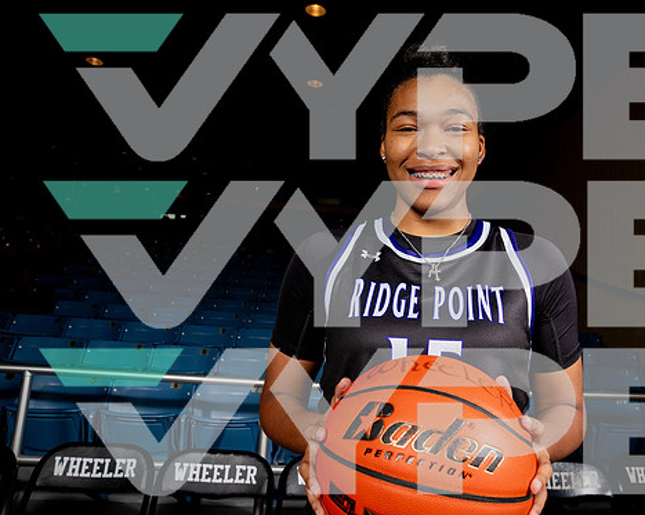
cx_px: 395
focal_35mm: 28
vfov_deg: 51.5
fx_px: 534
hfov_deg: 61.6
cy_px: 255
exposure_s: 1/125
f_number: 7.1
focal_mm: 24
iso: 250
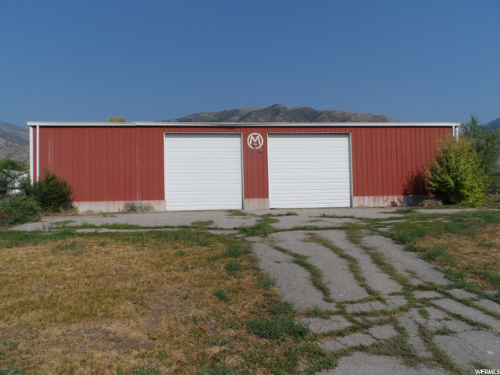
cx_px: 250
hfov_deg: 71.6
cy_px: 188
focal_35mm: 24
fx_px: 347
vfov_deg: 56.8
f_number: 4.5
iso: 80
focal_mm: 4
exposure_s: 1/1000
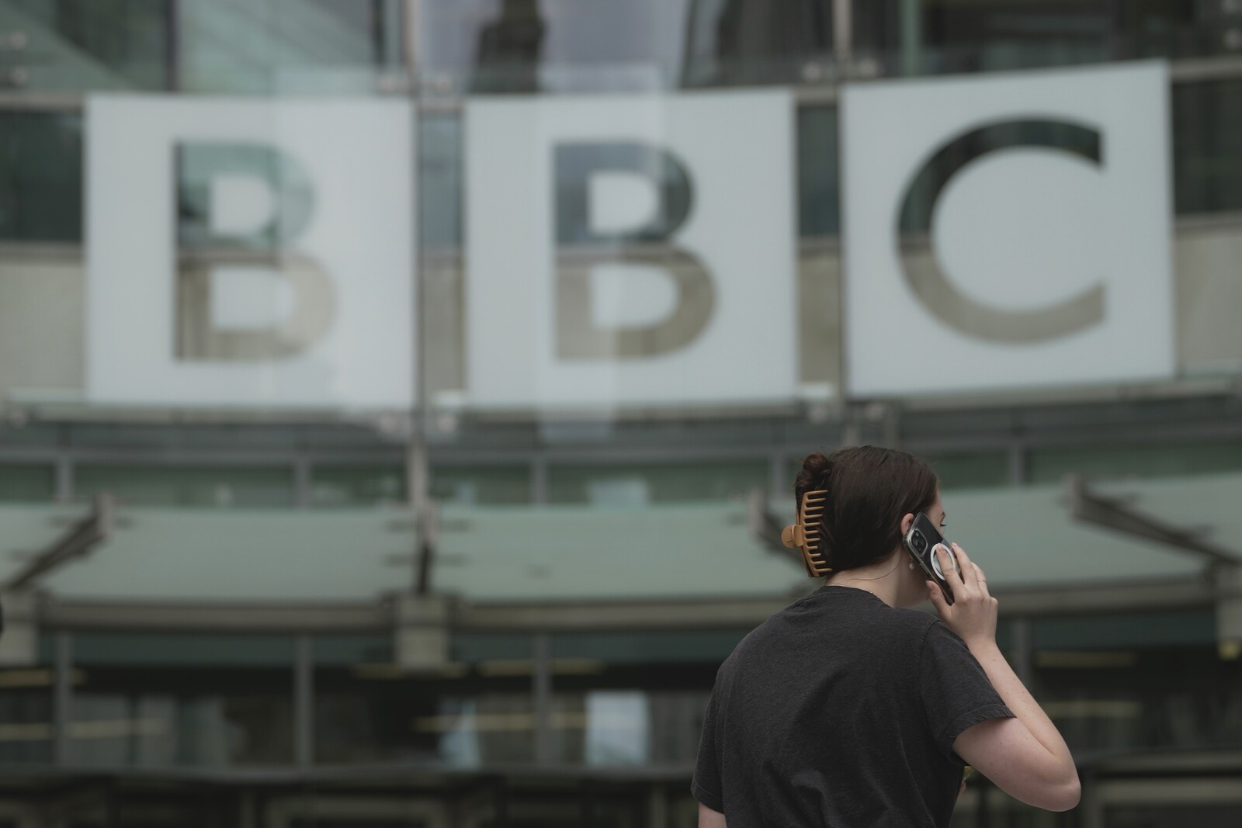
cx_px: 621
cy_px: 414
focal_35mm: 129
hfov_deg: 15.9
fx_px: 4451
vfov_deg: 10.6
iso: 100
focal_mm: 129
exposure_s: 1/640
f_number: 4
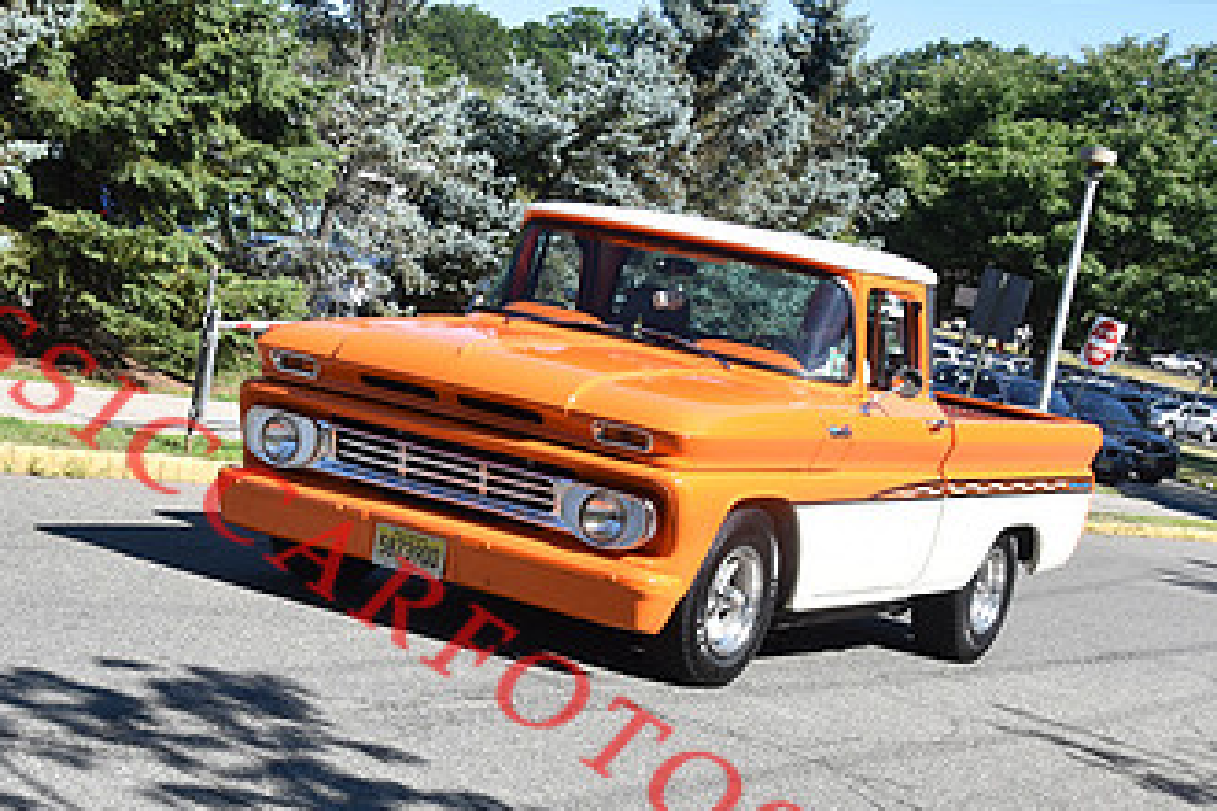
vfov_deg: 17.2
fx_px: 2670
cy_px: 617
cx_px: 439
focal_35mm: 79
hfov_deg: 25.6
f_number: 8
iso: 200
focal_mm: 30
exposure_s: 1/250
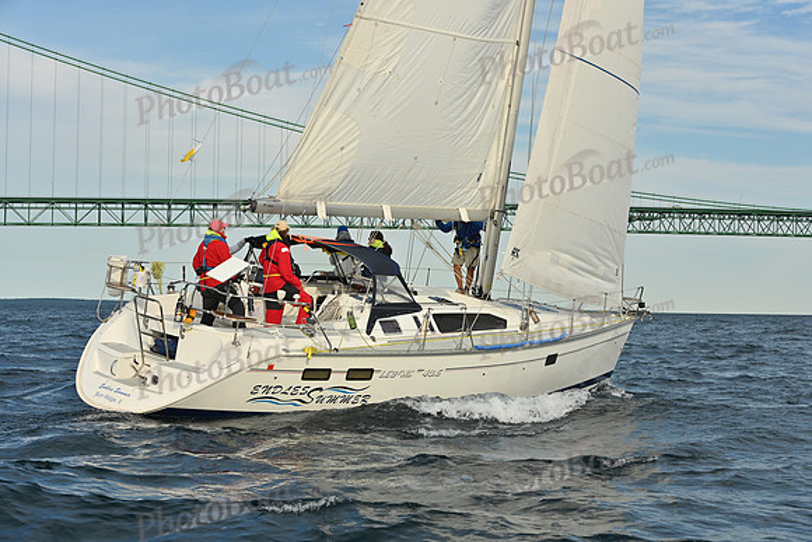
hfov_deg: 28.8
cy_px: 271
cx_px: 406
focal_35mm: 70
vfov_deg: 19.5
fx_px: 1579
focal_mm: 70
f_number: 9
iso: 320
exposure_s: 1/1000
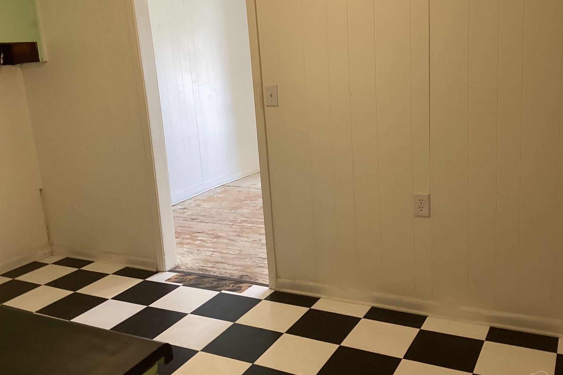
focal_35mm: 35
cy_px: 175
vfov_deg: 37.8
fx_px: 547
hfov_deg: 54.4
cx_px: 276
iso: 200
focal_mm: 3.3
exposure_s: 1/60
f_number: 2.4
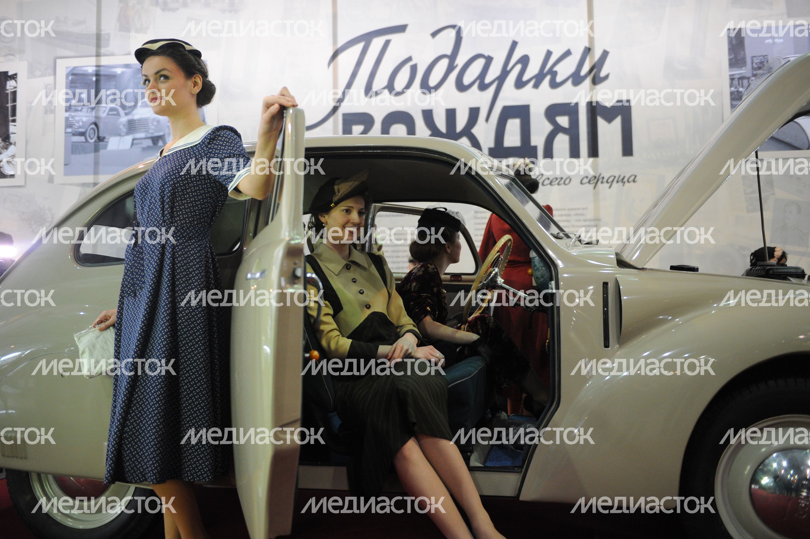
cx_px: 405
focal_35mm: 34
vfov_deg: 38.8
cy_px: 270
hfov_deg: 55.8
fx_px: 765
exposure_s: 1/320
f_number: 2.8
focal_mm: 34
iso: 2500
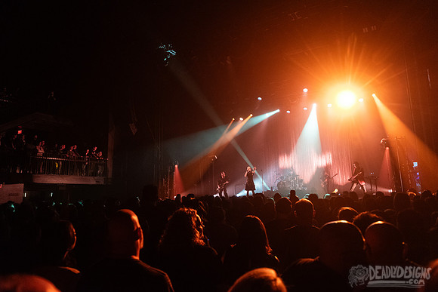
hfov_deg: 69.0
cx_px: 219
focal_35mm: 26
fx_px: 319
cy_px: 135
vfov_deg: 49.2
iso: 2500
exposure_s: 1/250
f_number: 3.2
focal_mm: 24
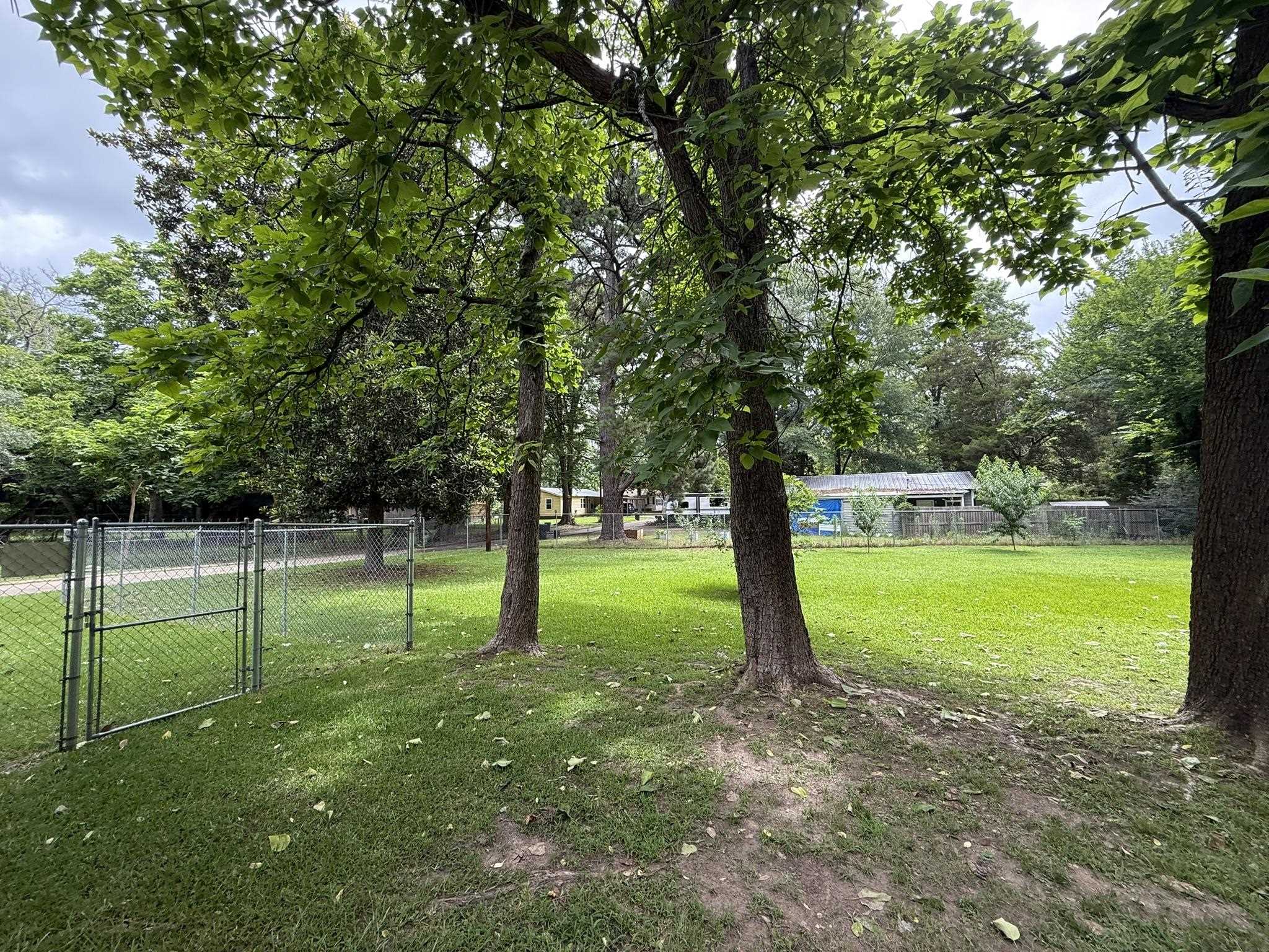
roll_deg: +0.8
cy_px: 476
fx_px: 513
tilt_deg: +3.4
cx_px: 634
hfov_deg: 102.1
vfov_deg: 85.7
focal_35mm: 14
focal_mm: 2.22
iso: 50
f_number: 2.2
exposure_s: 1/172
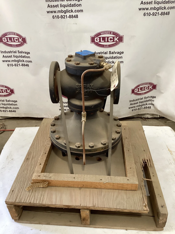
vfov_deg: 58.4
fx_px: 209
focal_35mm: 31
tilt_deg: -32.3
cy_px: 117
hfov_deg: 45.4
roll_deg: +3.2
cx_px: 88
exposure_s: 1/50
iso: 125
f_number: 2.4
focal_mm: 3.3
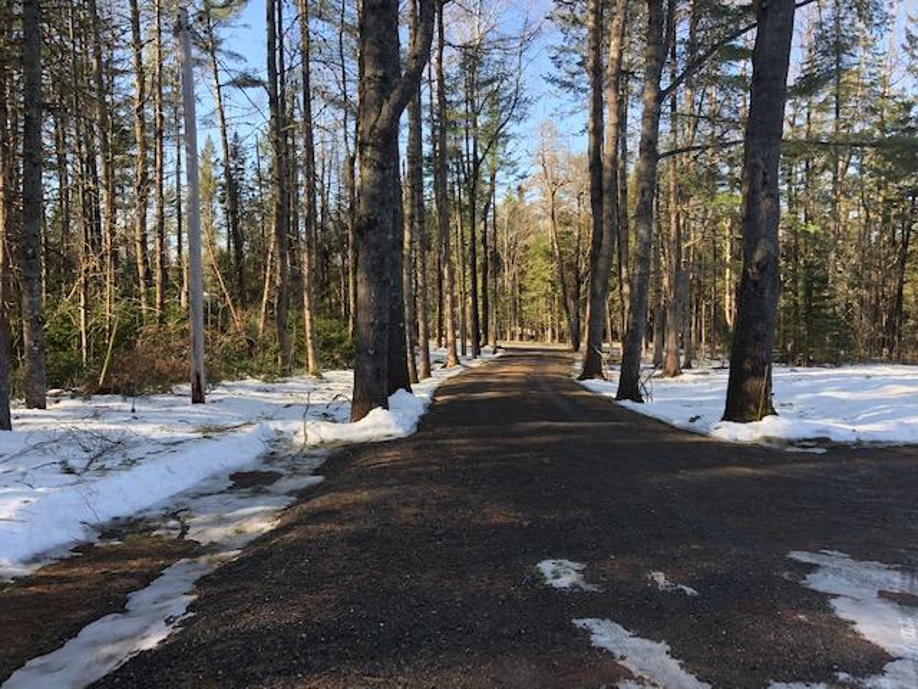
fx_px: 743
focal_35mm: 28
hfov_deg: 63.4
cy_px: 344
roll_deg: +1.7
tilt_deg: +2.3
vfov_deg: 49.7
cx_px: 459
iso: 20
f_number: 1.8
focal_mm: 3.99
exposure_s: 1/289
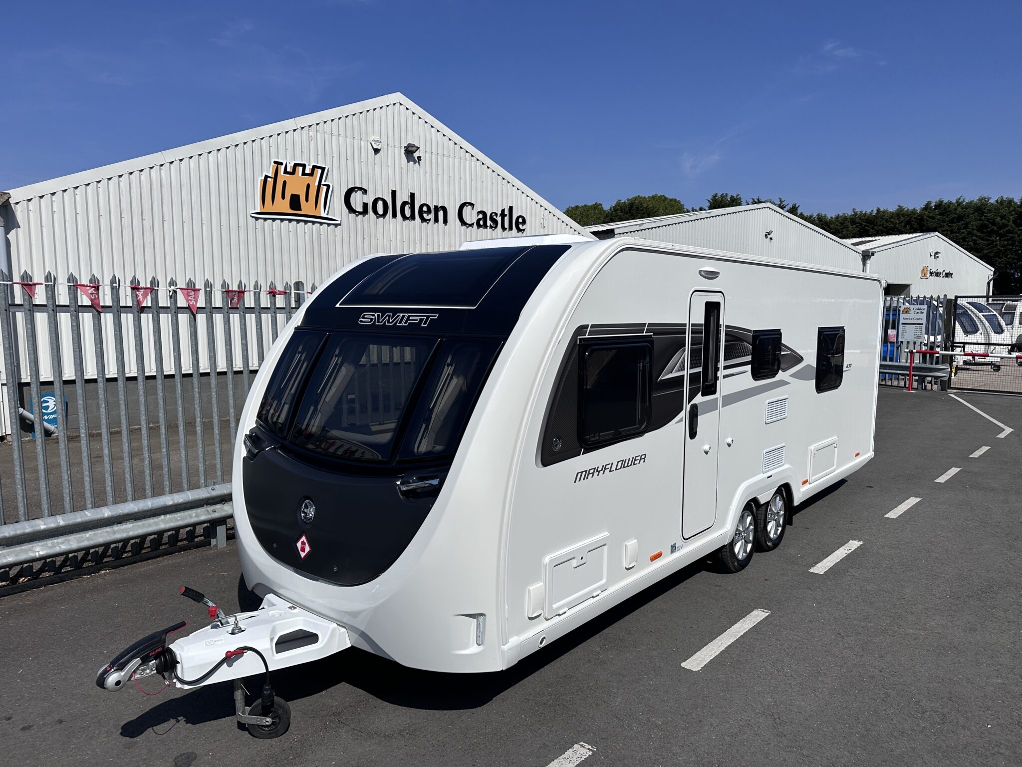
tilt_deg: -6.0
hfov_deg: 71.6
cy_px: 384
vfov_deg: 56.8
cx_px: 511
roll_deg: +0.0
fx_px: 709
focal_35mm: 24
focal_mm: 6.86
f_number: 1.78
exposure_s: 1/12048
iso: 80
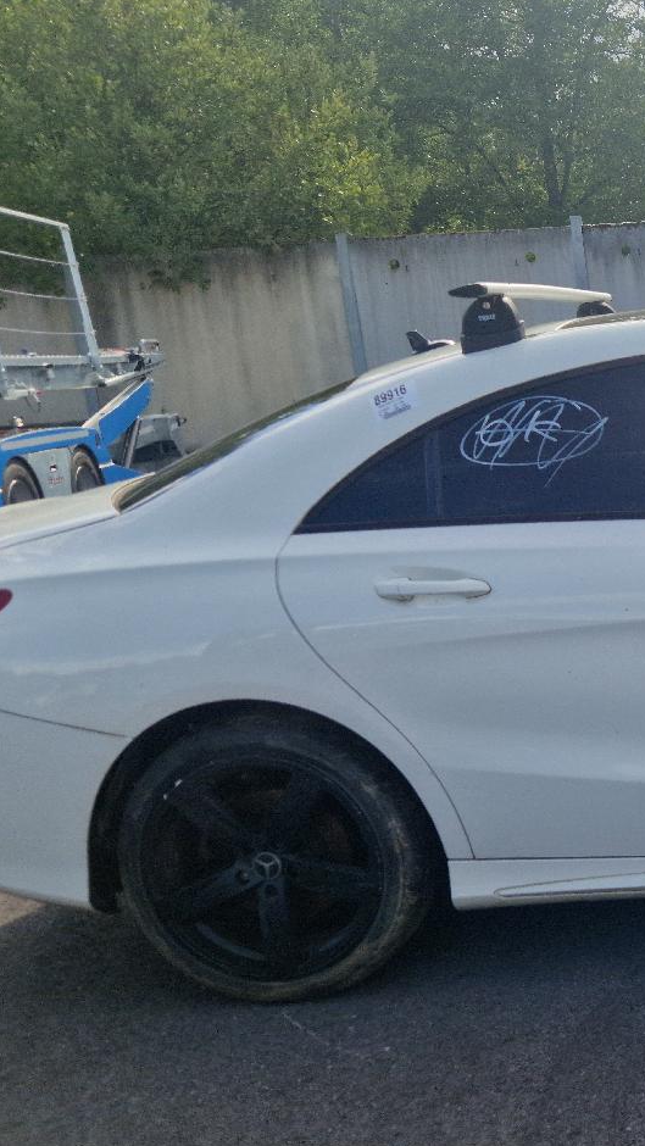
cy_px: 677
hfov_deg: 21.9
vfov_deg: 42.7
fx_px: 1459
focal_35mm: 48
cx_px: 880
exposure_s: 1/1111
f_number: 1.8
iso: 50
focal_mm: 5.4
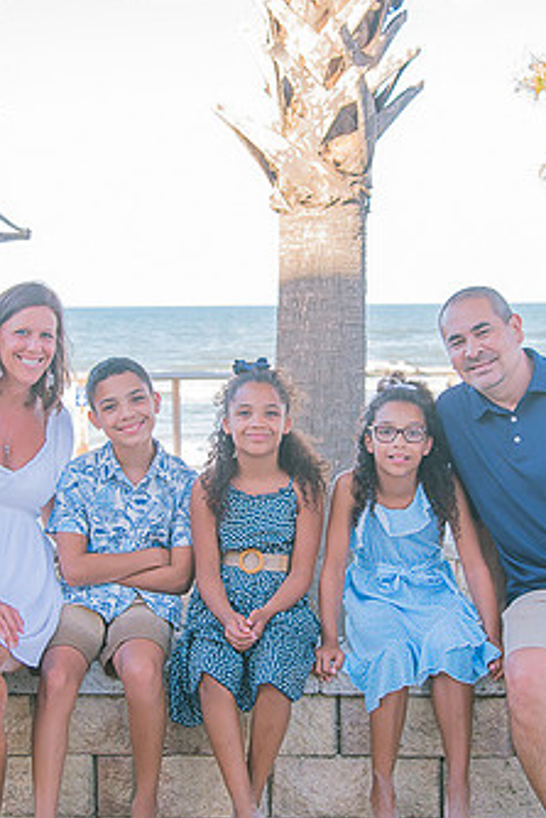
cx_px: 254
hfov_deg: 20.0
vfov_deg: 29.6
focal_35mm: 68
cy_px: 416
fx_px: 1545
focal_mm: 35
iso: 320
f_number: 4
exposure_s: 1/160
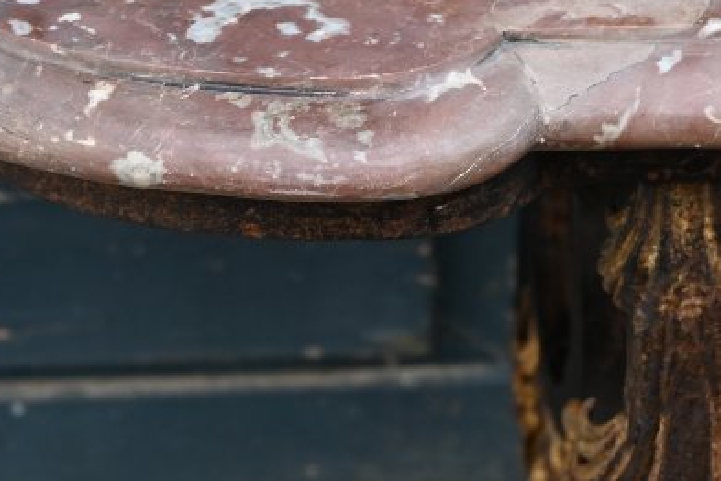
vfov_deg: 12.1
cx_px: 574
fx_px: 2249
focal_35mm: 112
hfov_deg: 18.1
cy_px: 72
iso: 200
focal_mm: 24.5
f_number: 4.5
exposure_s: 1/250
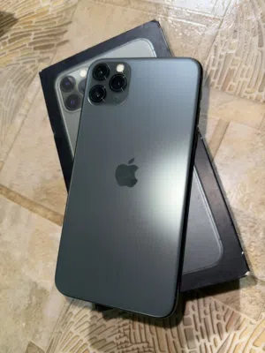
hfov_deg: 56.8
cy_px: 176
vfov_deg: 71.6
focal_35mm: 24
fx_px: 245
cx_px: 132
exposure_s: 1/38
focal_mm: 6.76
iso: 50
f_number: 1.78
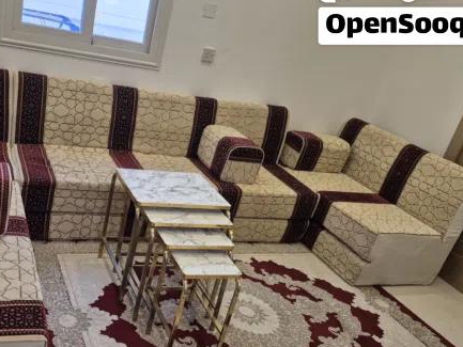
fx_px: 455
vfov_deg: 41.7
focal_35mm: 34
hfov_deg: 53.0
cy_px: 199
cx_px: 157
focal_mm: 5.4
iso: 200
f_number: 1.8
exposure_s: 1/100
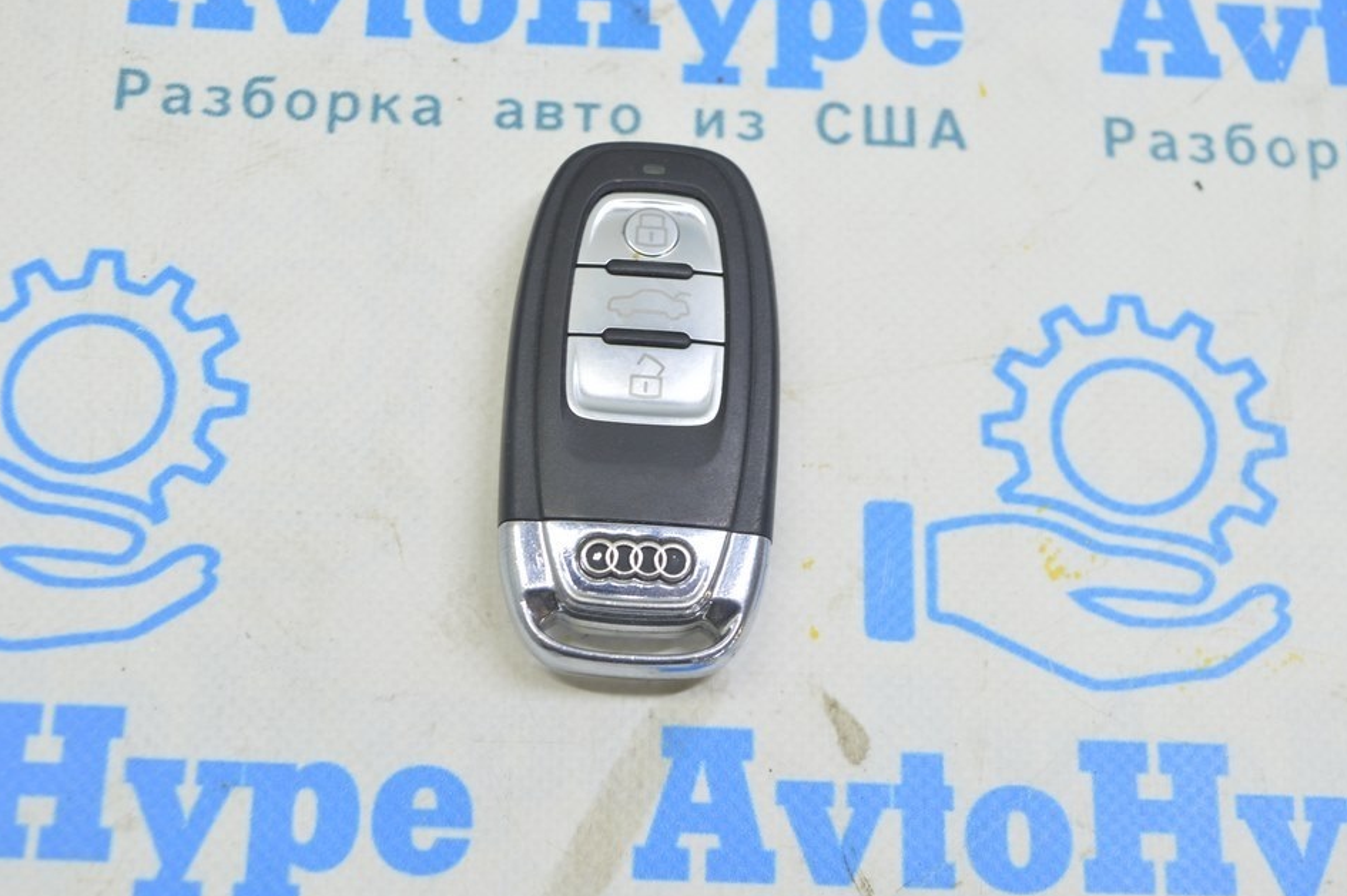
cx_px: 636
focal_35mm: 52
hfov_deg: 38.2
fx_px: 1945
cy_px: 479
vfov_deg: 26.0
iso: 400
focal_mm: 32
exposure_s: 1/20
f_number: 5.6
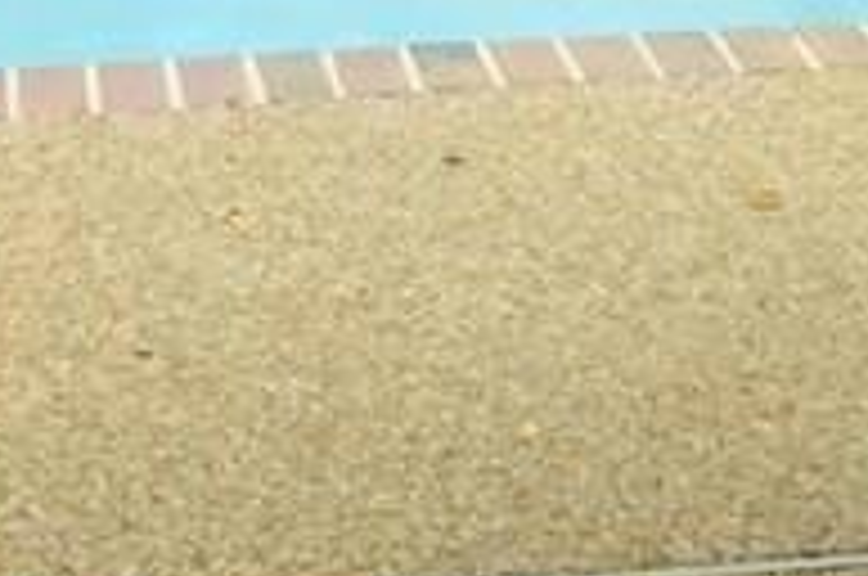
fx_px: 4261
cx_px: 517
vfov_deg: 7.3
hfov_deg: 11.6
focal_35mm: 177
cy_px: -729
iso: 32
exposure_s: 1/381
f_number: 2.4
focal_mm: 3.3
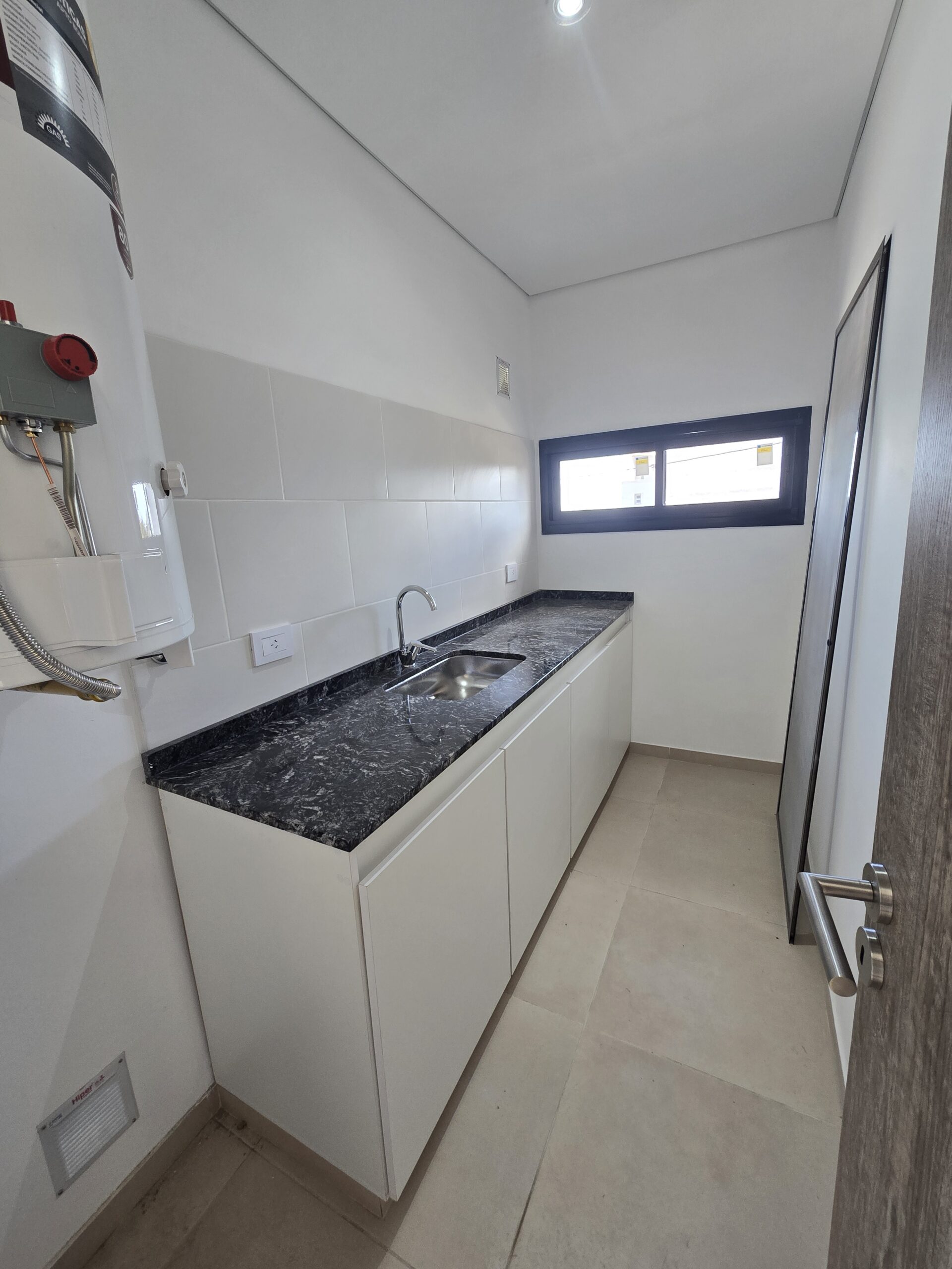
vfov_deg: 106.2
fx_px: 477
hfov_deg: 89.9
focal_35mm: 13
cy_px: 634
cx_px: 476
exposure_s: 1/60
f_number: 2.2
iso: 64
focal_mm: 2.2
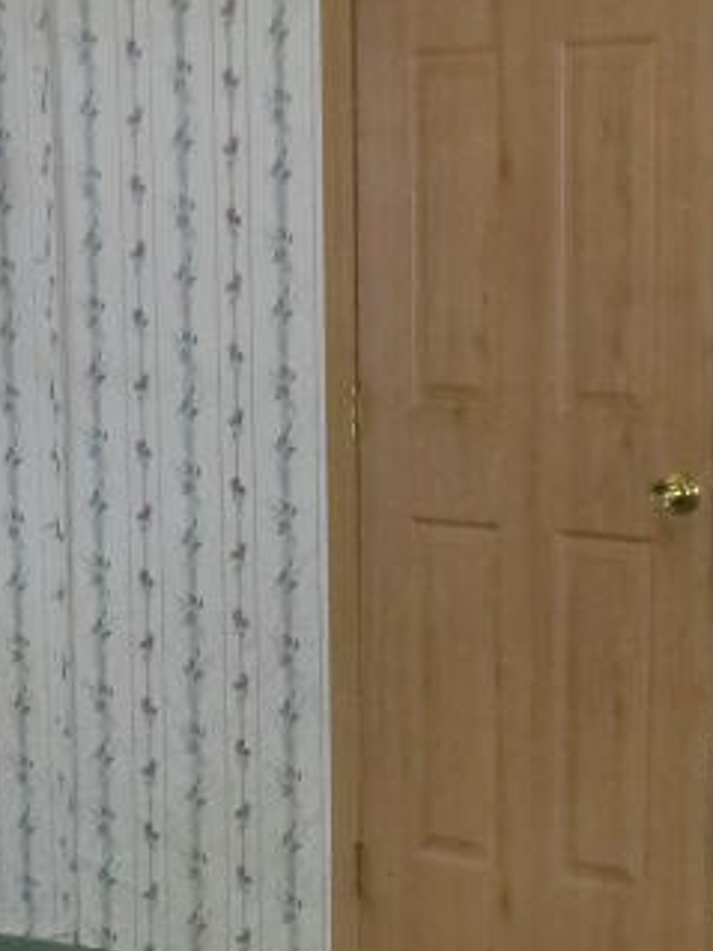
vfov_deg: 20.8
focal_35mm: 93
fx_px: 2556
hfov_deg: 15.9
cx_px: 316
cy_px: 781
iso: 400
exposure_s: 1/60
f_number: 3.5
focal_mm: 5.2
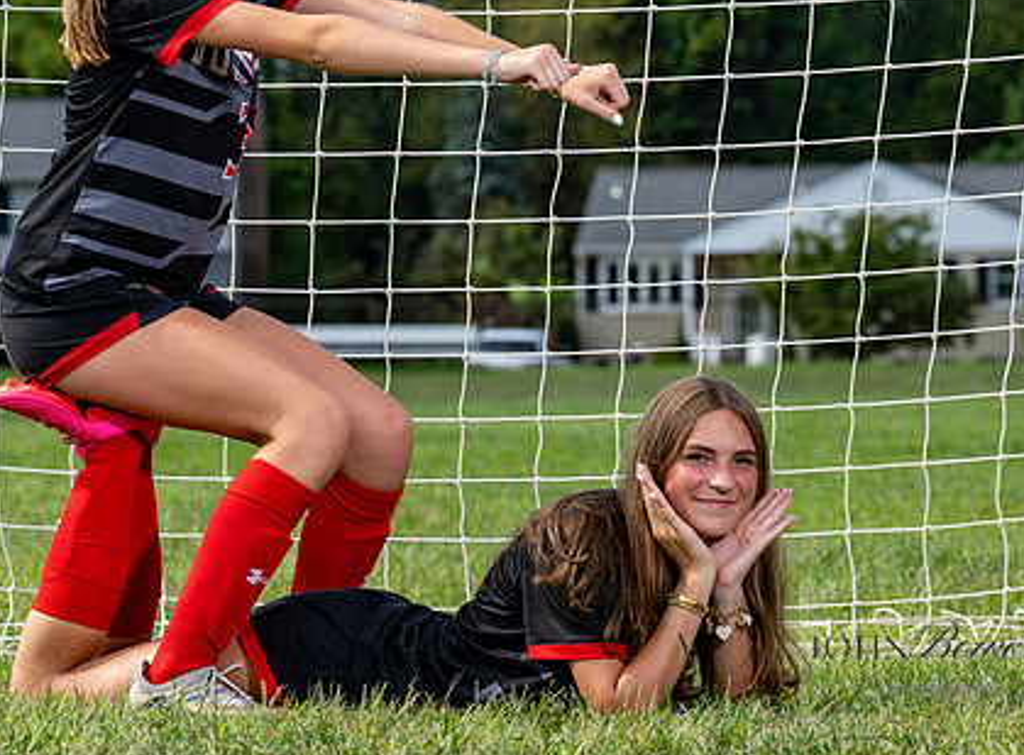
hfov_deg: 9.6
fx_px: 6116
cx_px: 622
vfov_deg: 7.1
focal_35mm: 208
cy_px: 365
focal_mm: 99
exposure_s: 1/400
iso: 160
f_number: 5.6
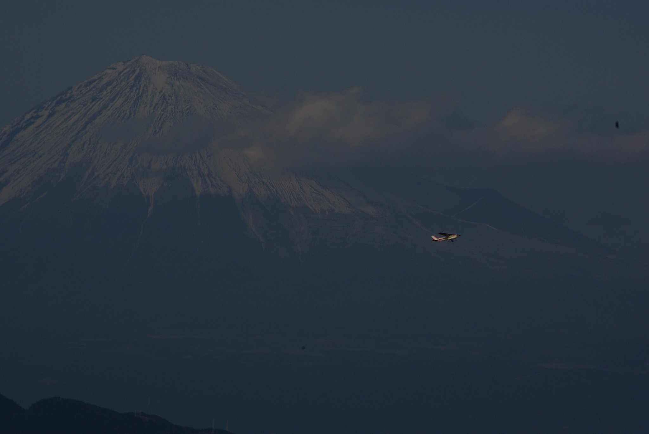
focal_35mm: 300
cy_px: 217
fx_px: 5415
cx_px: 324
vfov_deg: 4.6
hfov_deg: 6.9
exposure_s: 1/60
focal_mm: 200
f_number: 19
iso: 100
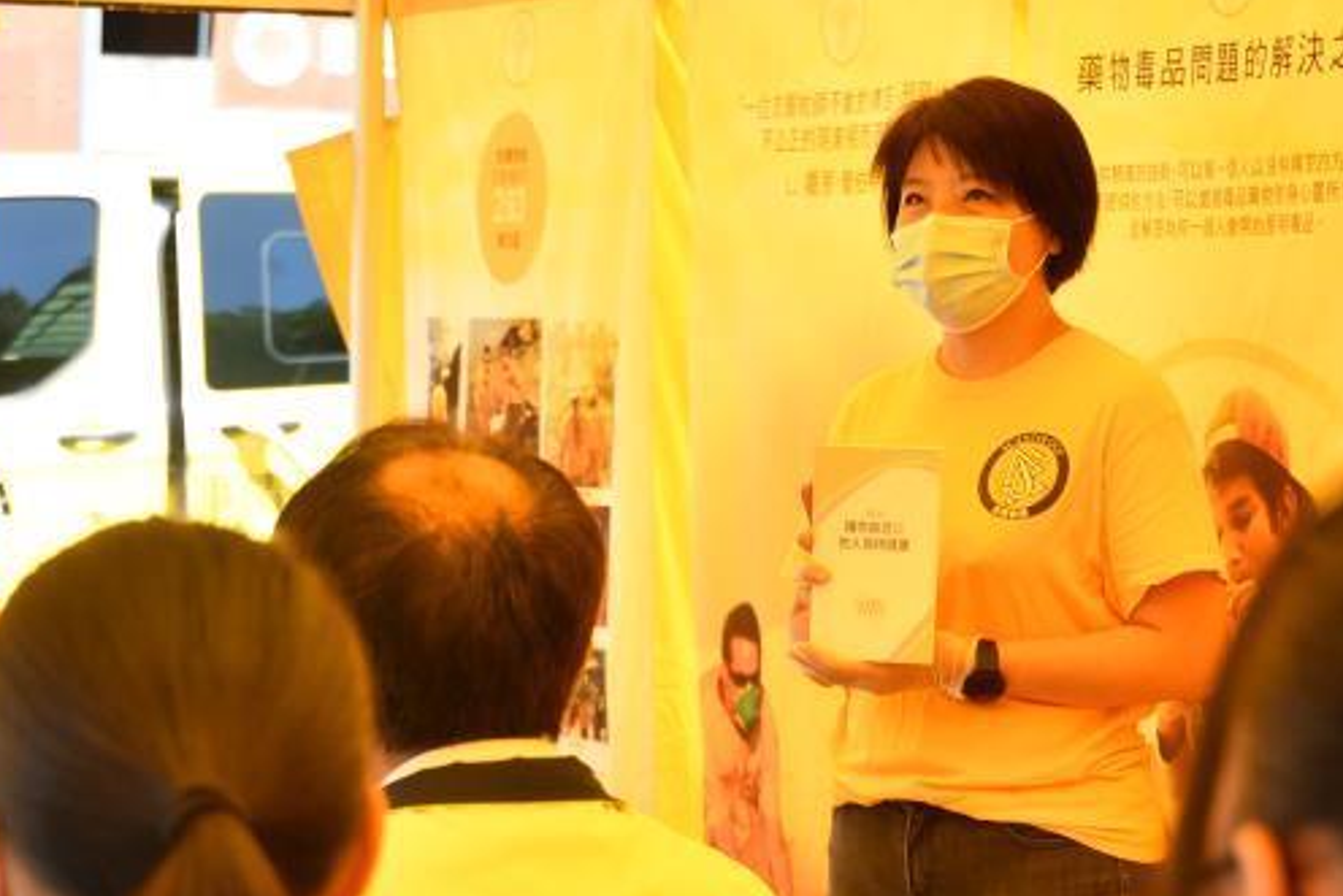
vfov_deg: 10.5
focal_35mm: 130
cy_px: 873
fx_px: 4851
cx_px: 360
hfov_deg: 15.7
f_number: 4
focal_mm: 42
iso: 200
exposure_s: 1/400
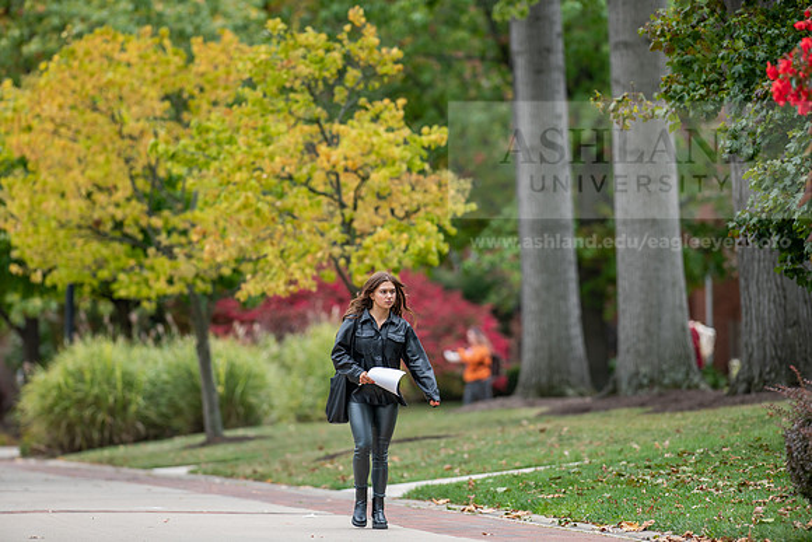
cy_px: 267
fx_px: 6871
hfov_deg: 6.8
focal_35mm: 305
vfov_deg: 4.5
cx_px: 400
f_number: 3.5
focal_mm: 300
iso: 160
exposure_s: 1/320
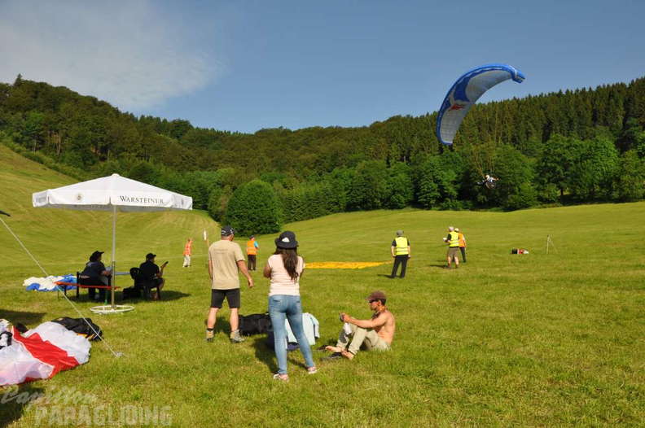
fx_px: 564
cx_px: 322
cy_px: 214
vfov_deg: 41.6
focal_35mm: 32
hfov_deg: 59.6
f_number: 14
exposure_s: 1/200
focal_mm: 21
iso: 200
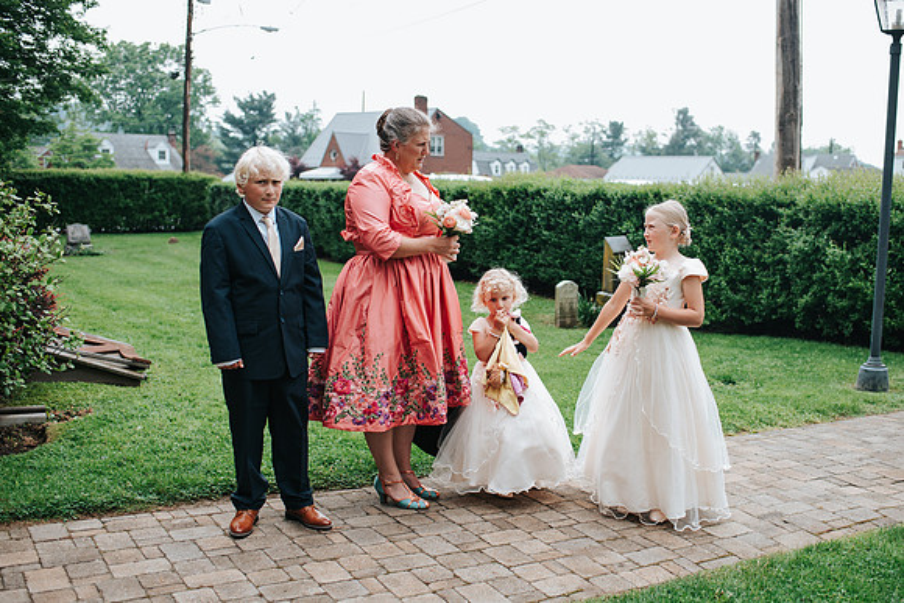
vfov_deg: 33.6
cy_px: 321
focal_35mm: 40
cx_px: 505
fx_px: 997
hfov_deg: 48.7
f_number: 2.8
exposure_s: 1/200
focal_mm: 35
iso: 100
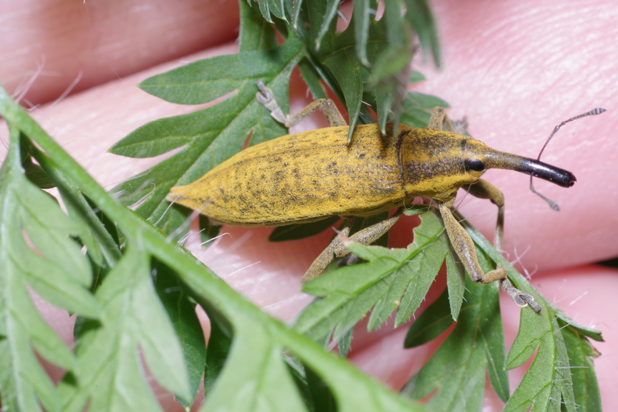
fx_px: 1476
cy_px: 184
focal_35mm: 86
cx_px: 345
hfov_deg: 23.6
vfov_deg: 15.9
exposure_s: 1/160
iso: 200
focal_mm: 50
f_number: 14
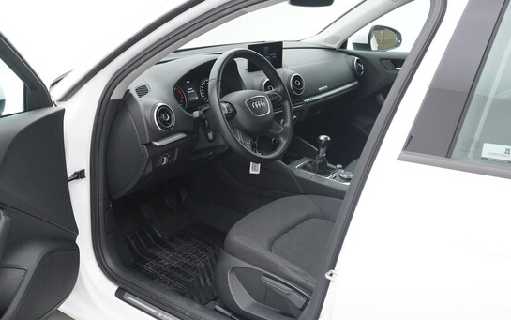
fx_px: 515
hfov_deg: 52.7
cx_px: 254
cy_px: 170
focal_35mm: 37
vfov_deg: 34.5
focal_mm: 24
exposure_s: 1/250
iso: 2000
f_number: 5
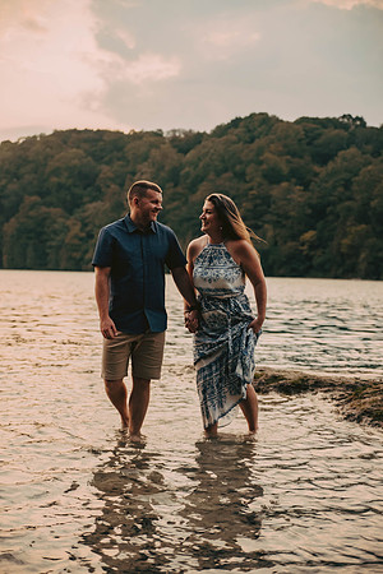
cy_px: 287
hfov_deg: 21.9
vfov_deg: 32.4
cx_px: 192
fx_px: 989
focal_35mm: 62
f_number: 2.8
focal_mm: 62
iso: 2000
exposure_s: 1/2500
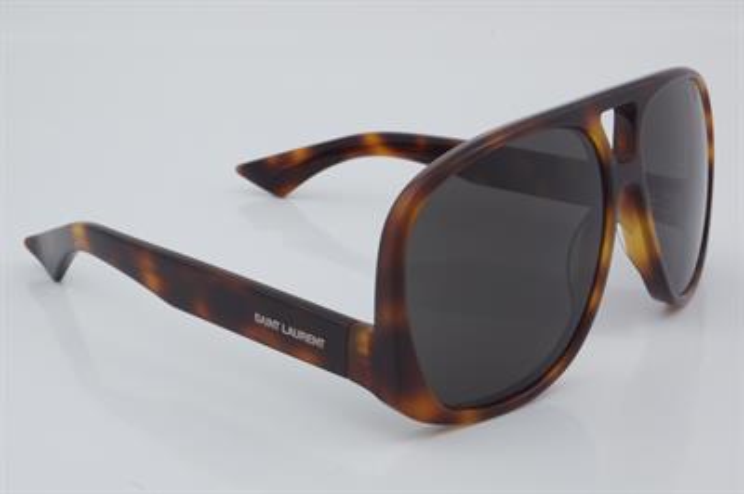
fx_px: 1549
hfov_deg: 27.0
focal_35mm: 75
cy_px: 247
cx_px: 372
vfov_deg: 18.2
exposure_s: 1/4
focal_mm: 50
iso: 100
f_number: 32
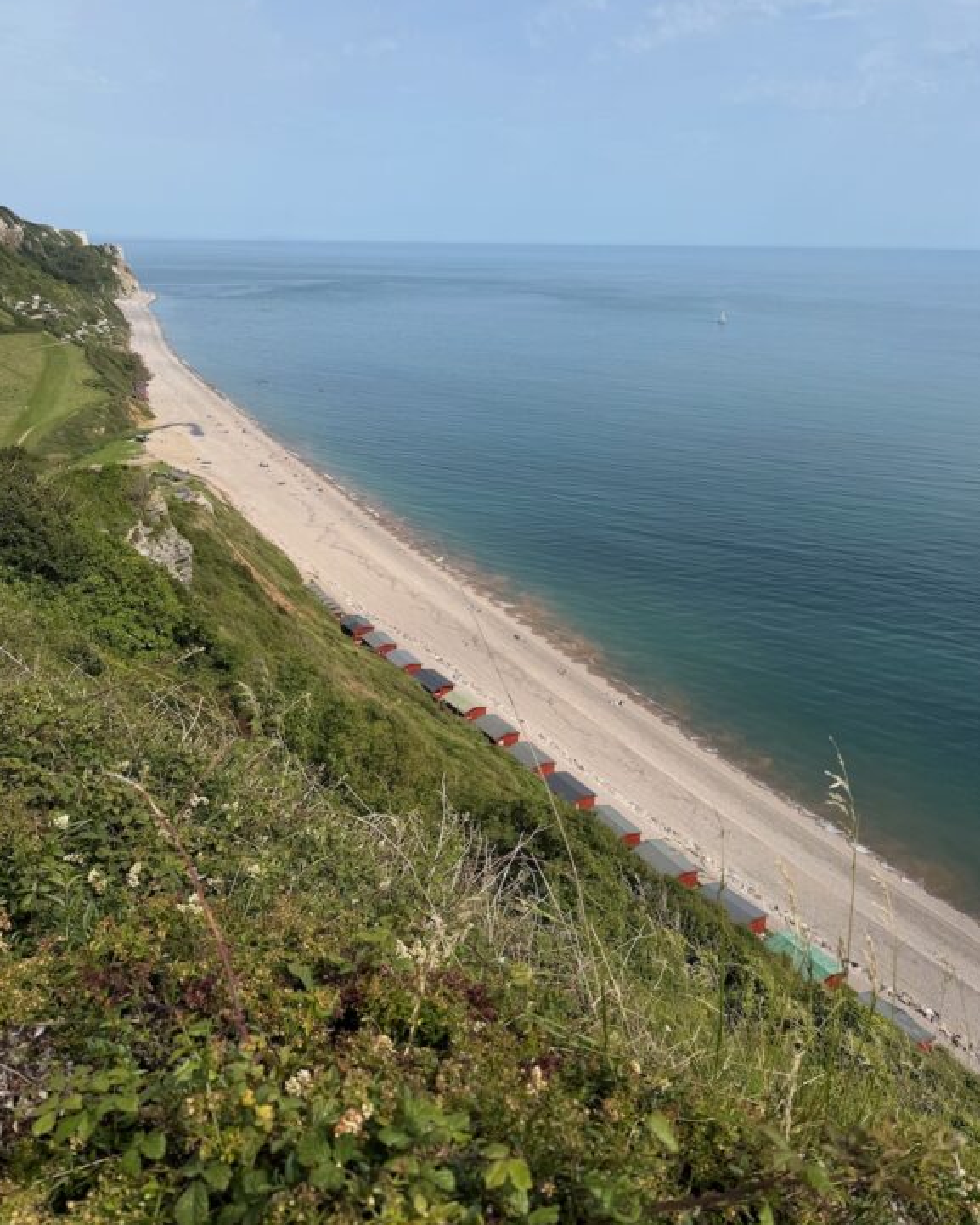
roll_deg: -0.6
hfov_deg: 54.9
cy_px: 637
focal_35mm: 26
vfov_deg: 66.0
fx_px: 942
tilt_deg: -23.5
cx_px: 496
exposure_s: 1/6173
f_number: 1.78
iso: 80
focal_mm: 6.76
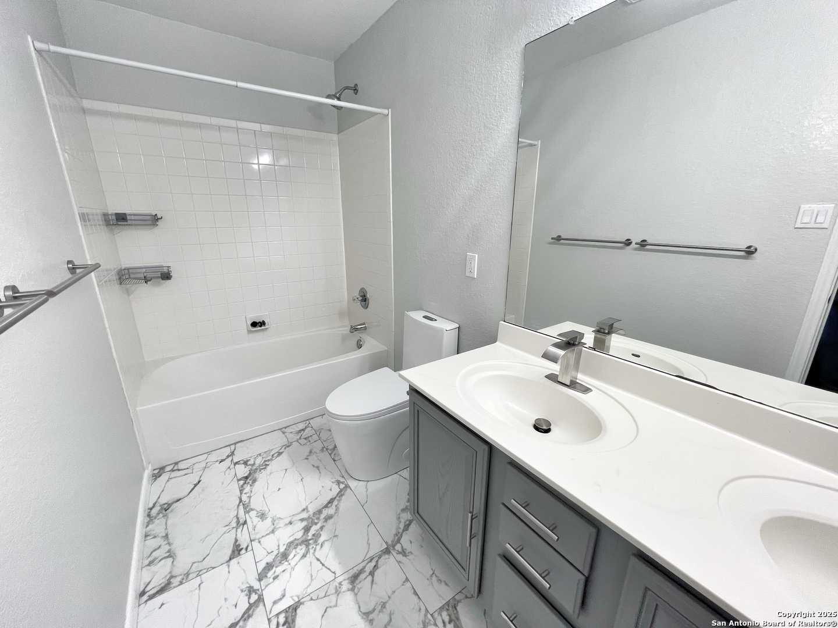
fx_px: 315
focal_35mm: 13
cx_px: 419
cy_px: 314
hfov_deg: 106.2
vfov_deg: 89.9
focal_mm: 1.57
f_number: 1.8
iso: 64
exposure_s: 1/120
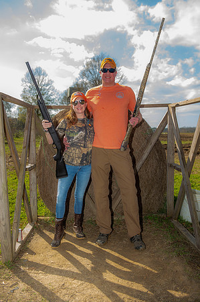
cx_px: 100
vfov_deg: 58.8
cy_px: 151
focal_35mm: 32
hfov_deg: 41.0
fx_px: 267
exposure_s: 1/250
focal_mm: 32
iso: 50
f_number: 4.5
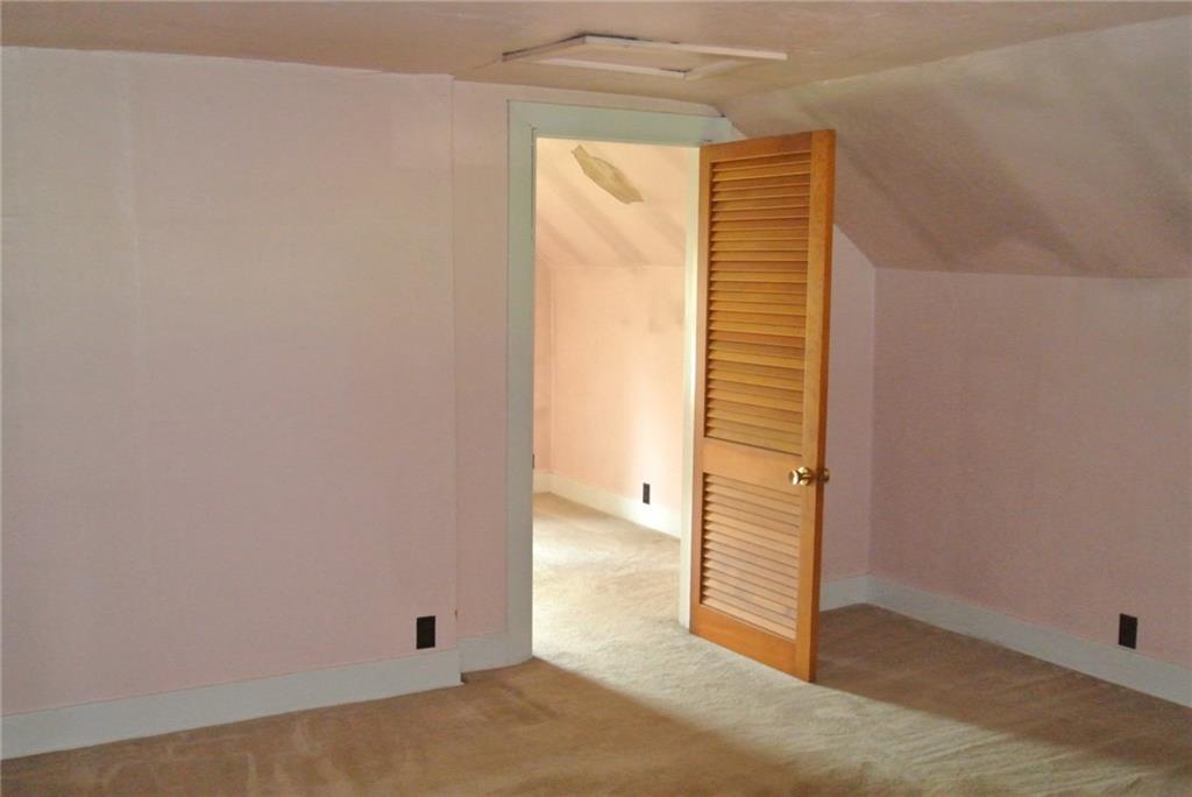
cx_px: 596
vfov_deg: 36.0
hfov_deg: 51.9
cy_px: 398
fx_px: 1226
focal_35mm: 37
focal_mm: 14
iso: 2800
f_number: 4
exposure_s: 1/60
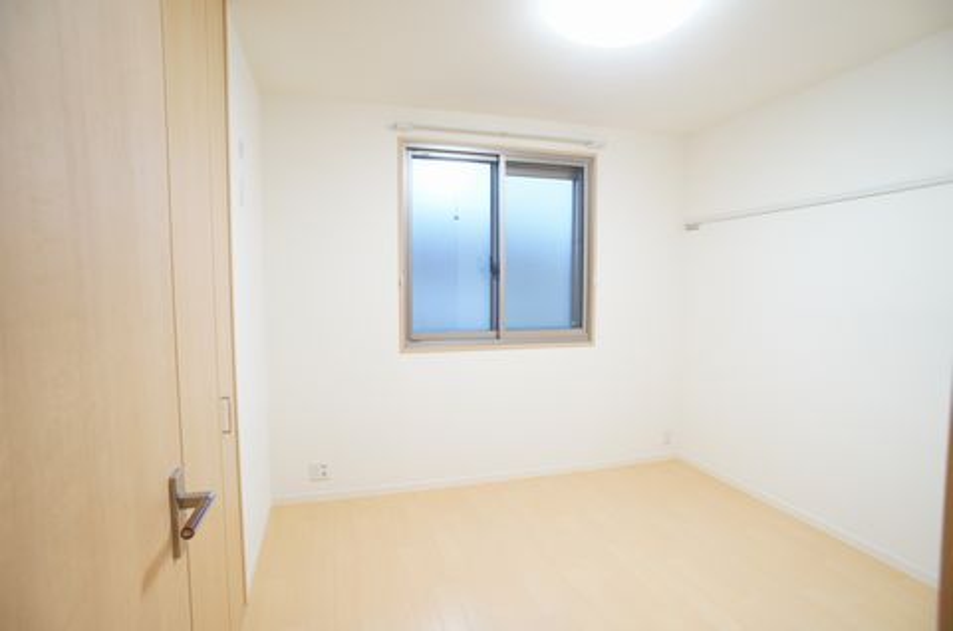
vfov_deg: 52.9
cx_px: 476
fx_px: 634
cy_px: 316
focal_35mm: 24
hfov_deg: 73.8
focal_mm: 16
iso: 1000
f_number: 4
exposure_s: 1/60
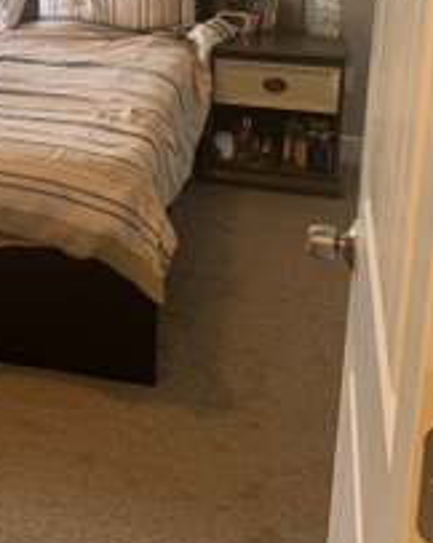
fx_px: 963
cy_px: 24
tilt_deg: -10.0
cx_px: -8
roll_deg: +1.1
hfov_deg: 24.1
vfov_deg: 29.7
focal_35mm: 60
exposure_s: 1/60
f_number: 1.8
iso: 200
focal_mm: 4.25
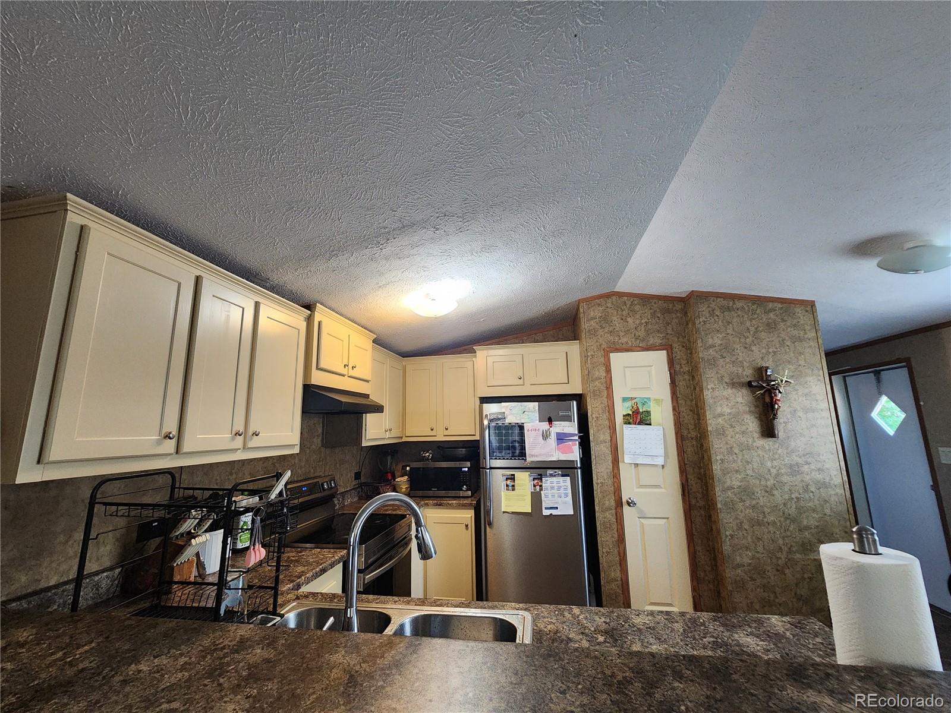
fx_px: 357
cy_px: 356
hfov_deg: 106.2
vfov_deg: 89.9
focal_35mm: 13
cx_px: 476
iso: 400
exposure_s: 1/60
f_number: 2.2
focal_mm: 2.2
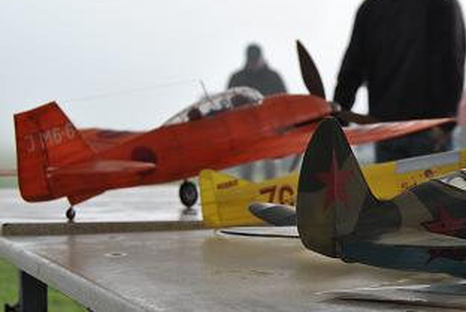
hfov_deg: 18.9
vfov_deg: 12.9
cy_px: 198
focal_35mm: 106
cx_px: 410
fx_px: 1374
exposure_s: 1/200
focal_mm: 38
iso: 100
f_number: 7.1
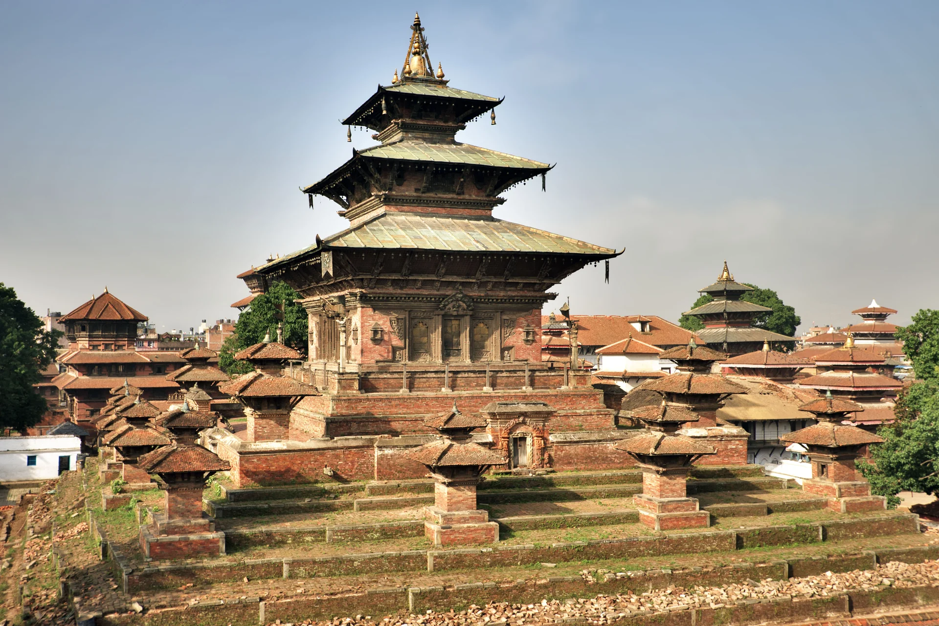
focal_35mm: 32
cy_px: 313
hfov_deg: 58.7
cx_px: 470
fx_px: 835
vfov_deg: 41.1
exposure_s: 1/2500
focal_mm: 32
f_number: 3.5
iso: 200
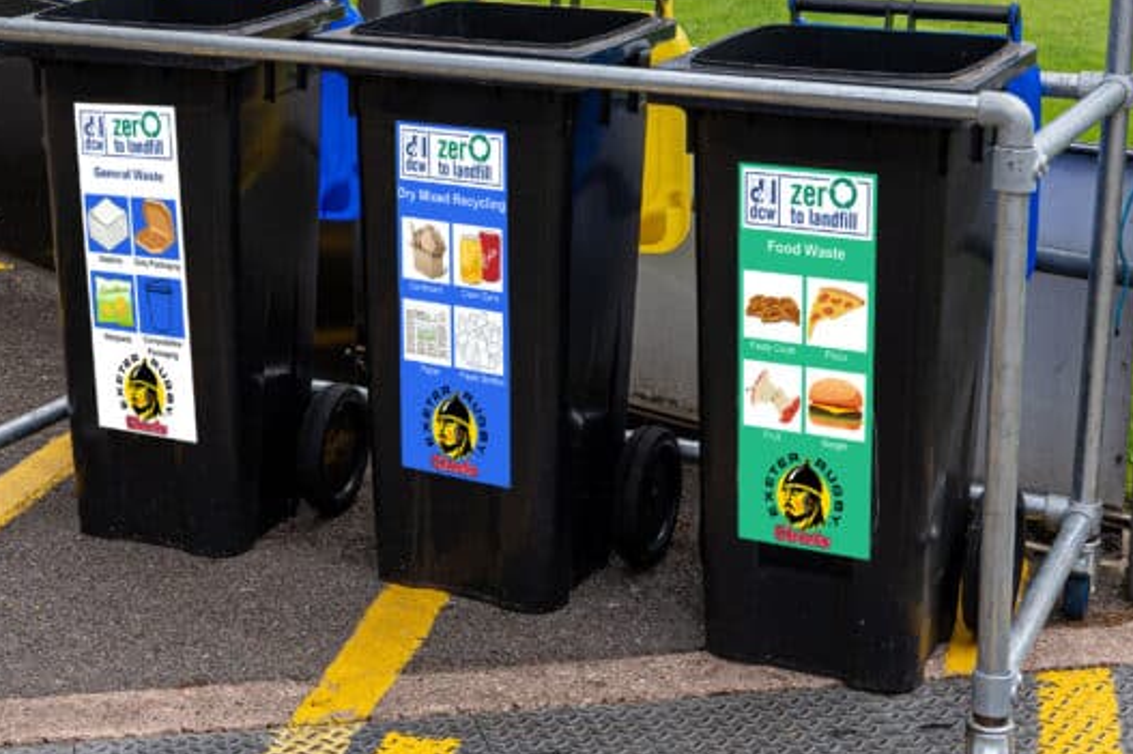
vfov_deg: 19.8
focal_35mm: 68
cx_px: 331
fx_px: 2139
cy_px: 132
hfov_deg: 29.3
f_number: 4.5
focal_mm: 35
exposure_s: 1/1250
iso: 400
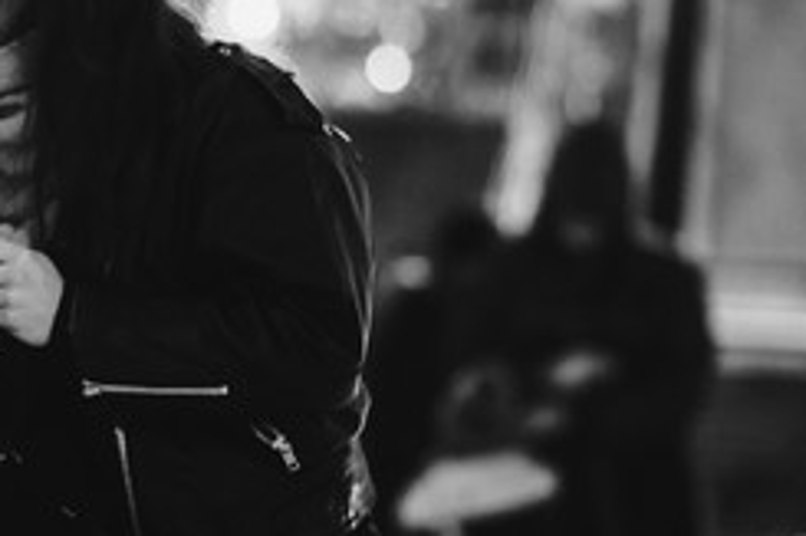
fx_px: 6873
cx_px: 141
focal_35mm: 307
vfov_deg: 4.5
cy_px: 164
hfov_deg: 6.7
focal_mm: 85
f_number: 1.8
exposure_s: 1/50
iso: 200
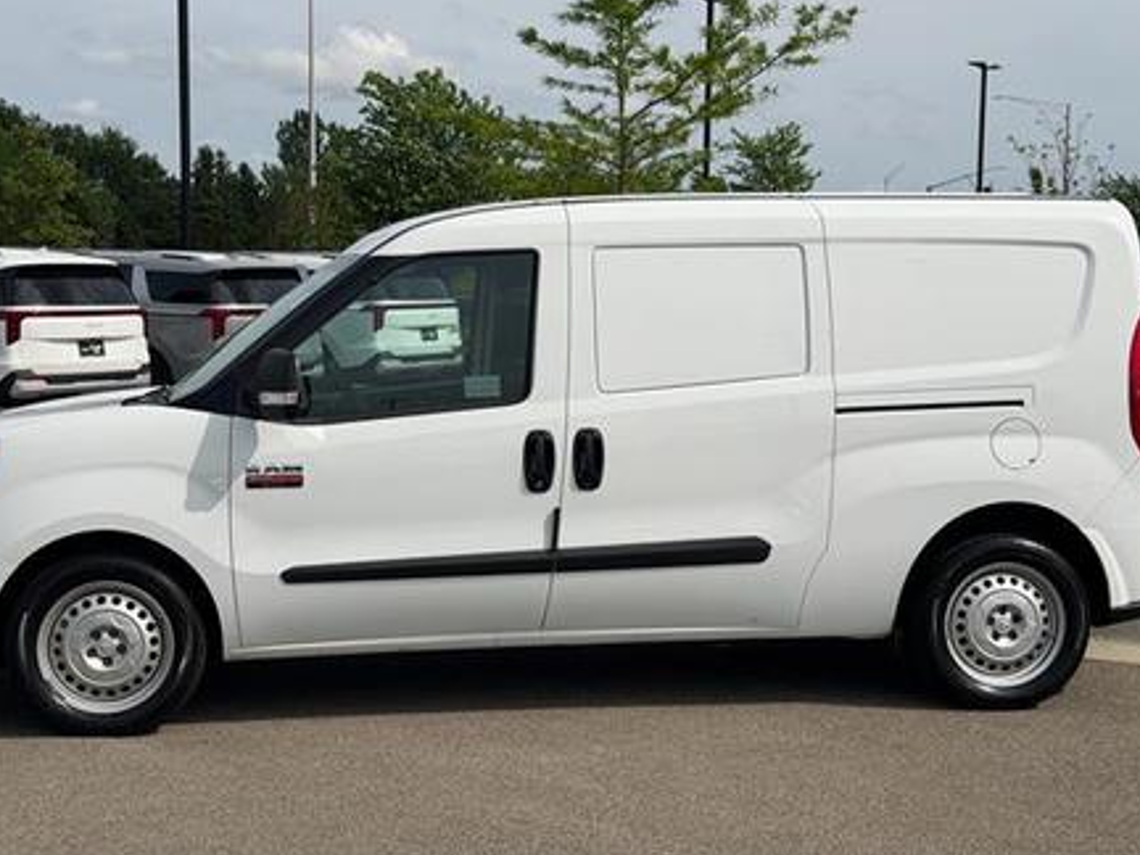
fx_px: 1844
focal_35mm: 56
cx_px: 515
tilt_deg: -5.8
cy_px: 449
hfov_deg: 34.3
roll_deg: -0.4
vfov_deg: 26.1
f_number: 1.78
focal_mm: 6.76
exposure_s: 1/9901
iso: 80
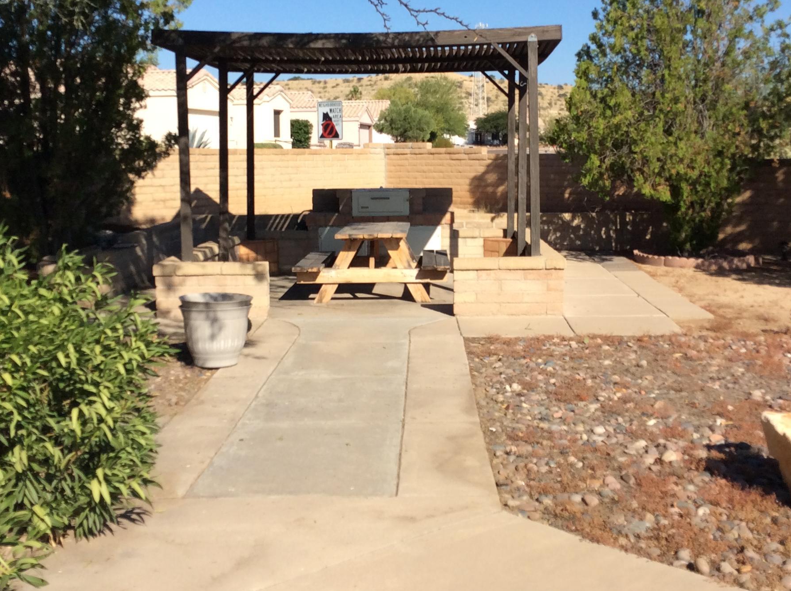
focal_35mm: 48
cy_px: 223
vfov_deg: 30.1
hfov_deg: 39.7
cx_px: 425
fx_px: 1095
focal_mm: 3.3
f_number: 2.4
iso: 32
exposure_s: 1/1431
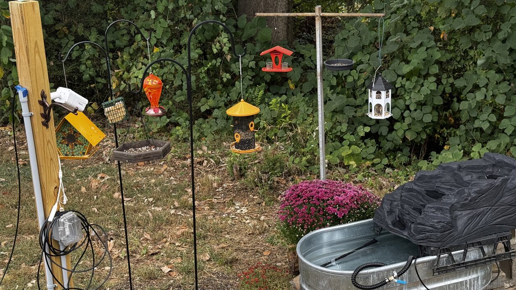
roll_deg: +3.8
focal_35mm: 53
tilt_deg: -21.0
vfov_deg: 22.6
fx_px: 725
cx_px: 257
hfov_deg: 39.2
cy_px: 183
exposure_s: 1/225
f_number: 1.78
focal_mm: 6.76
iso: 64
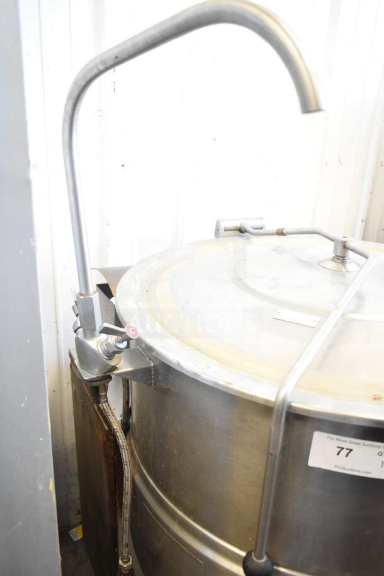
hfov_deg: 43.6
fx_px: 480
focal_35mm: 30
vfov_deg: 61.9
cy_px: 288
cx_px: 192
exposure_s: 1/60
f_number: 3.8
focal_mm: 20
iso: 1600
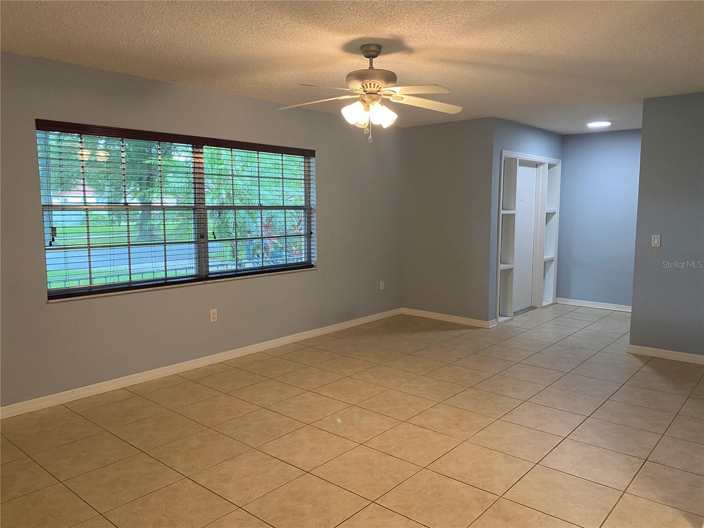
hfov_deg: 67.3
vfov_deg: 53.1
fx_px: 529
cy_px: 264
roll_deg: -0.6
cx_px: 352
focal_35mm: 26
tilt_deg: -5.9
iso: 125
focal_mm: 4.25
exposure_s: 1/60
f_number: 1.8
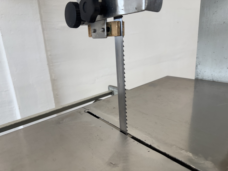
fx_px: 158
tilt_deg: -16.6
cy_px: 86
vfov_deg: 56.8
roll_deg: +4.1
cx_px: 114
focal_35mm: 24
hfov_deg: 71.6
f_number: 1.78
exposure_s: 1/100
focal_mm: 6.76
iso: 100
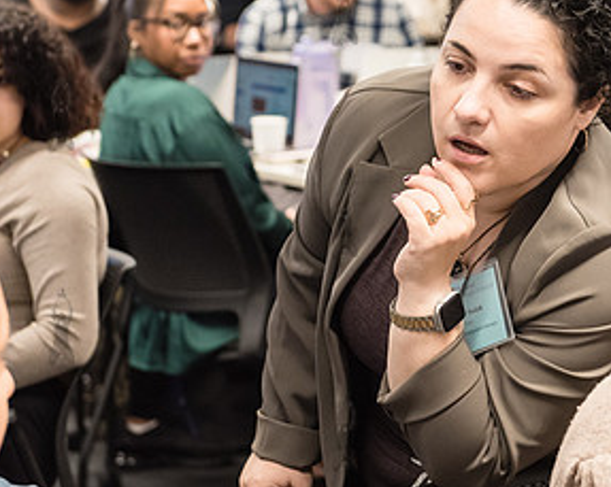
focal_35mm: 155
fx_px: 2800
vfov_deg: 9.9
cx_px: 447
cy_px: 164
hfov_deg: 12.4
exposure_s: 1/200
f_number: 4.5
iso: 2500
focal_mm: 70
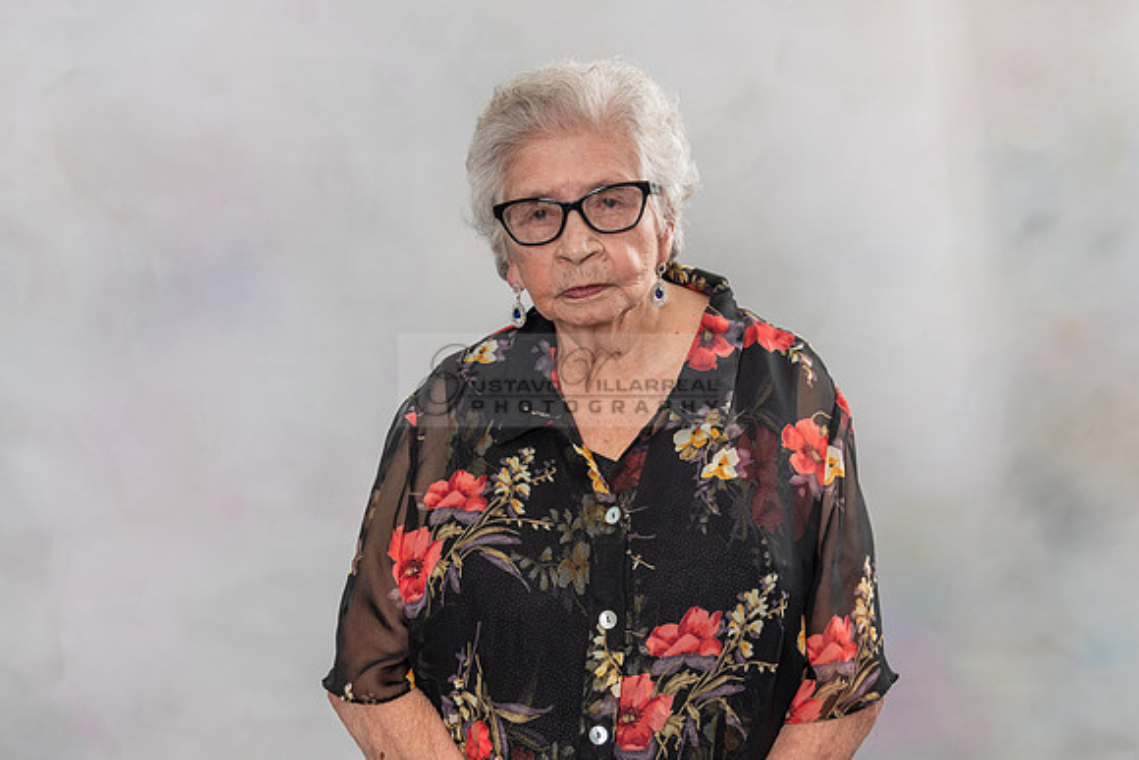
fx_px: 2147
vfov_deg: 20.0
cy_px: 455
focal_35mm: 68
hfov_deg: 29.7
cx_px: 584
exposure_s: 1/125
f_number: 5.6
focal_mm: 45
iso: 200
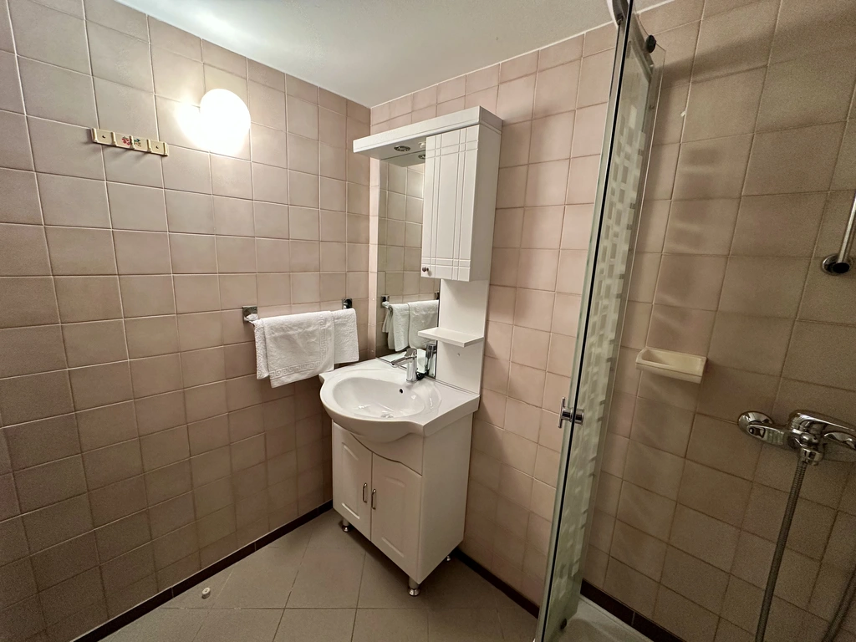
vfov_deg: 85.7
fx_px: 346
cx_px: 428
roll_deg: -2.5
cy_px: 321
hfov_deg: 102.1
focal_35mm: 14
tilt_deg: -10.9
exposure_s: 1/50
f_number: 2.2
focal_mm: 2.22
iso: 250
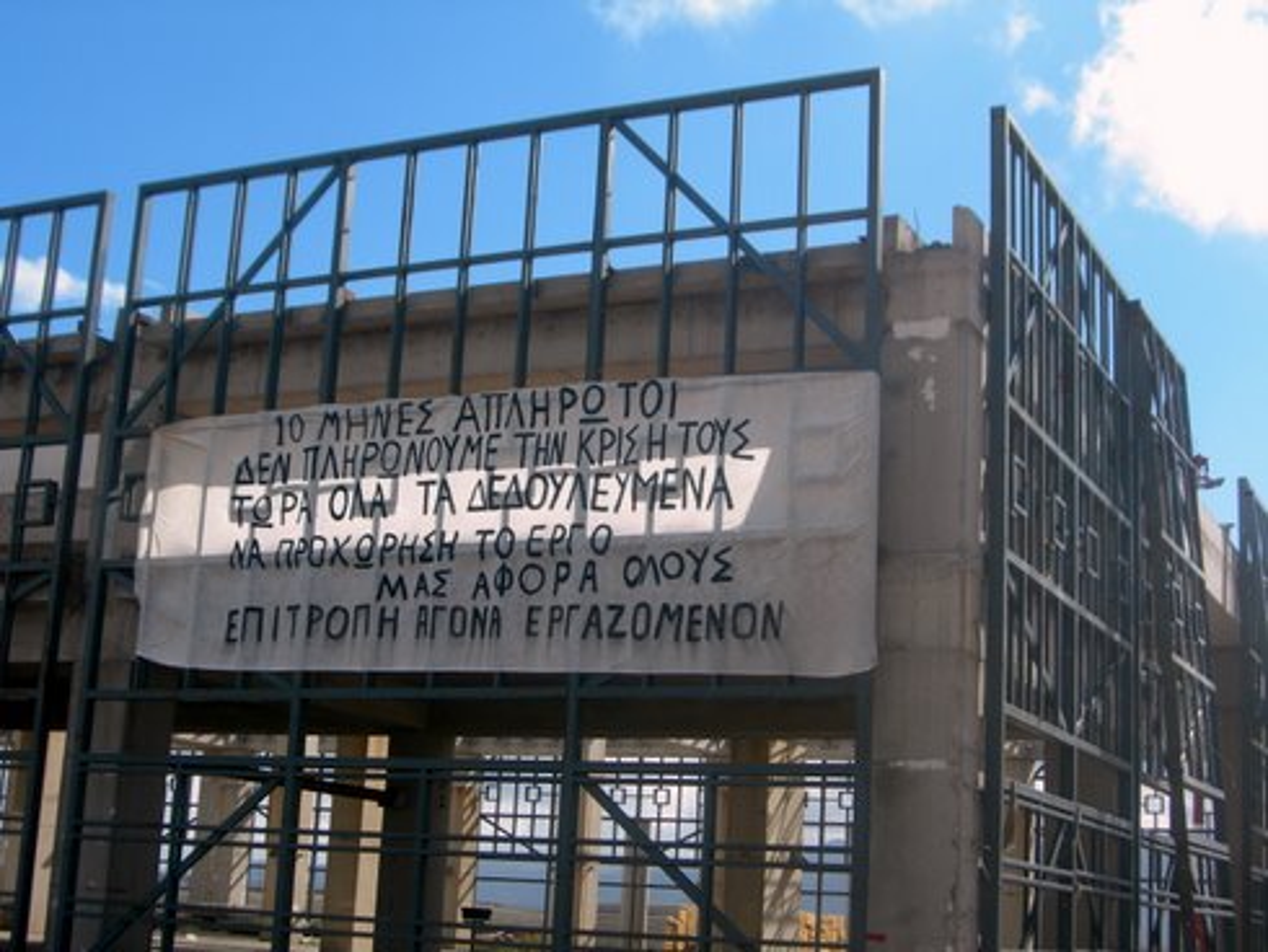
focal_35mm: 51
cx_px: 634
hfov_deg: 37.5
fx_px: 1869
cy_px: 476
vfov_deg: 28.6
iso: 50
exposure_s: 1/434
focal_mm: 10.6
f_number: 5.4
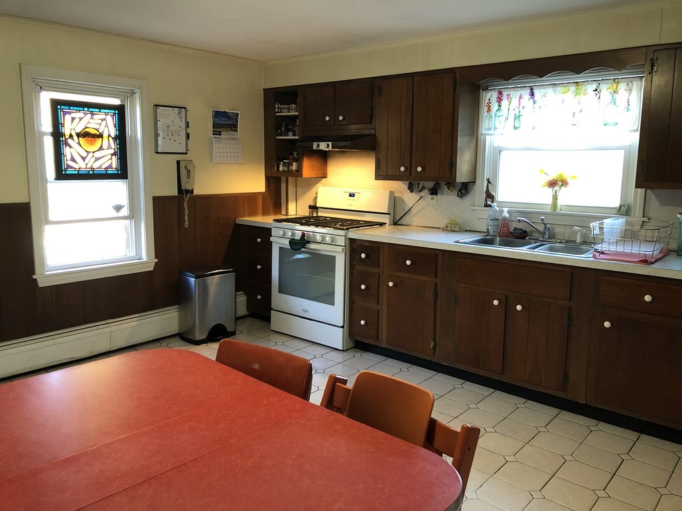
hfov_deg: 63.4
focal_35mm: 28
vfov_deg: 49.7
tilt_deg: -7.8
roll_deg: -1.6
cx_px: 341
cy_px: 256
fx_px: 552
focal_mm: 3.99
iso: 64
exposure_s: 1/15
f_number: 1.8
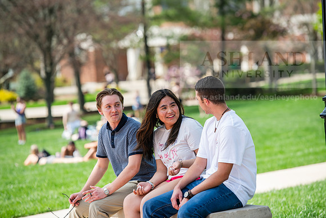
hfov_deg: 12.4
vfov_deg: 8.3
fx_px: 1494
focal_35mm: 165
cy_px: 109
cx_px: 163
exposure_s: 1/500
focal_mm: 165
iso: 125
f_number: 4
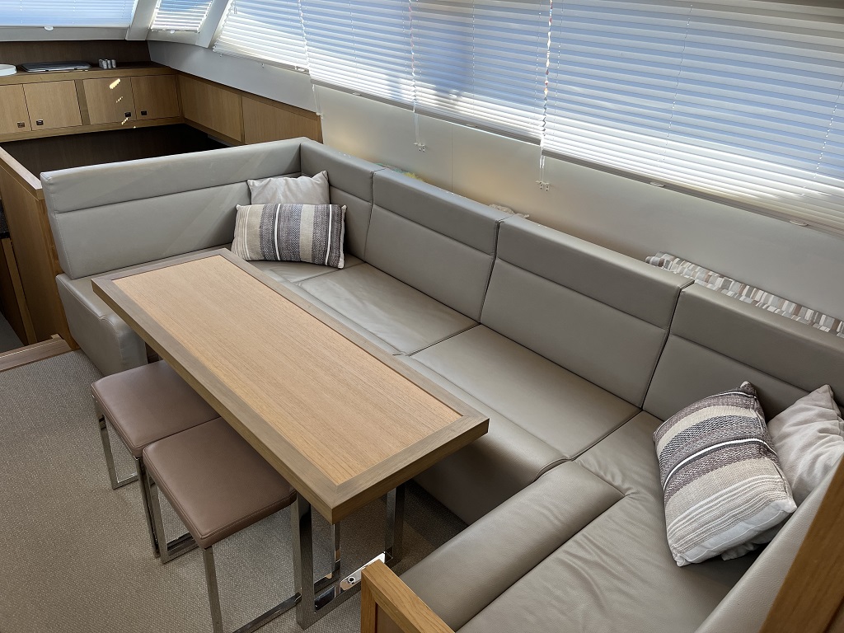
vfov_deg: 53.1
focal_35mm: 26
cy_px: 316
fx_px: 634
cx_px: 422
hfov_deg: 67.3
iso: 64
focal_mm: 5.1
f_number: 1.6
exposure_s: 1/154
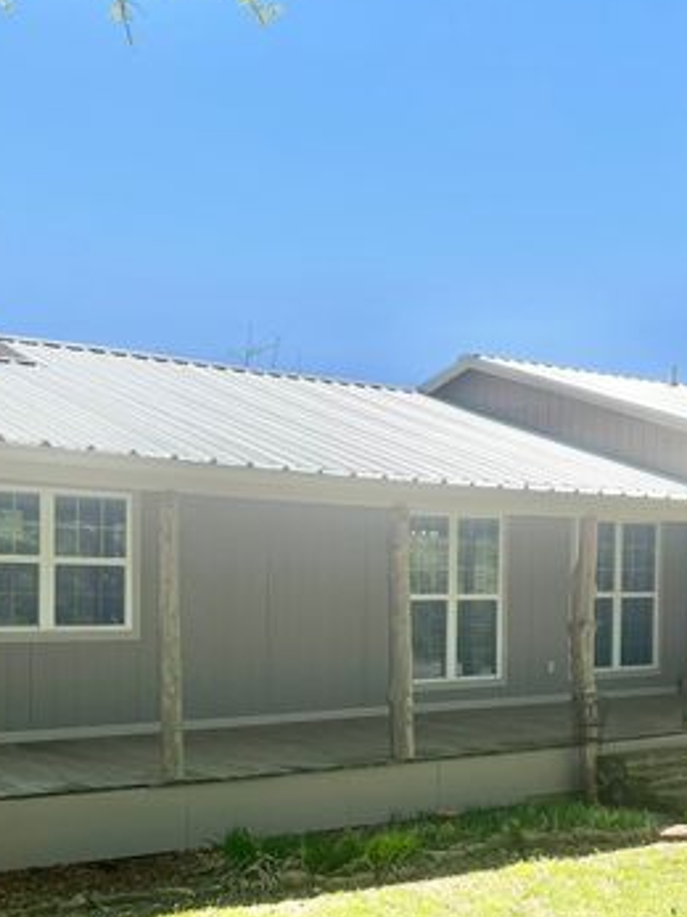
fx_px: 1324
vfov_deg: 37.7
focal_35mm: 50
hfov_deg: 29.1
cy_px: 630
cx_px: 328
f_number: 1.5
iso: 50
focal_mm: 5.7
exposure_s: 1/4444
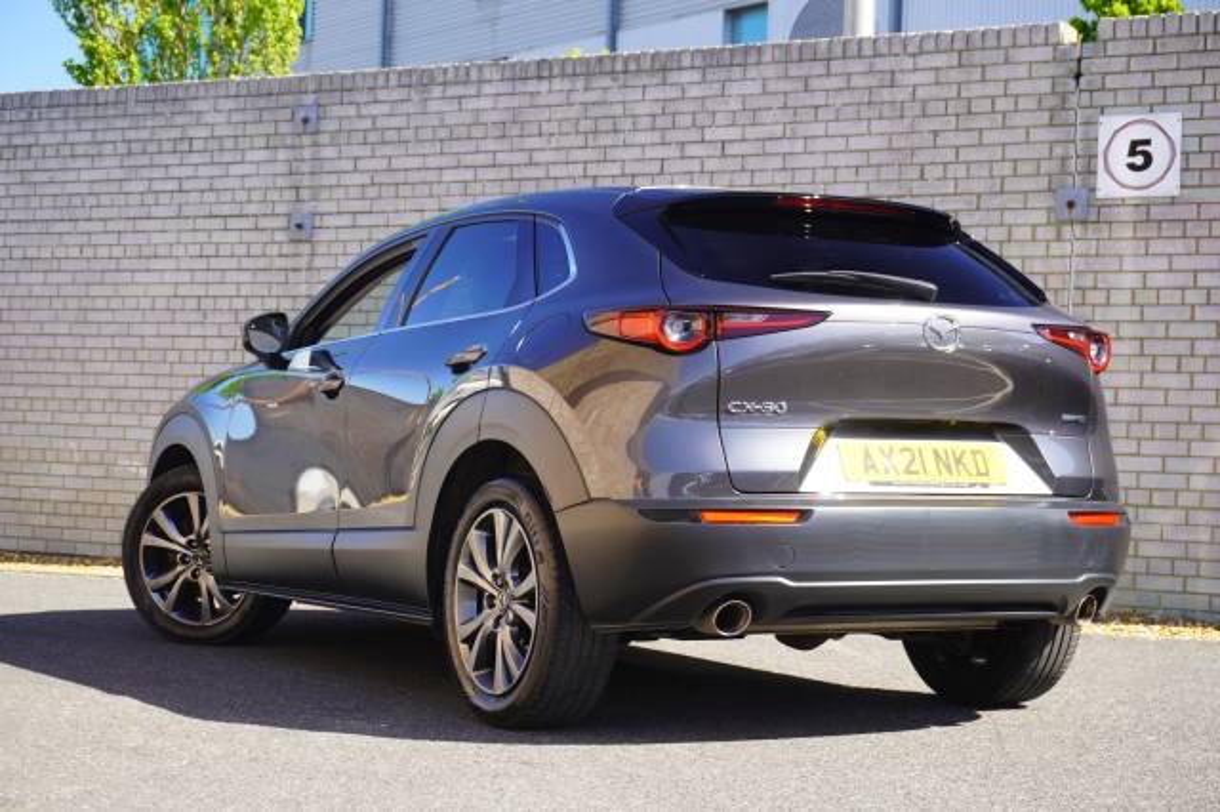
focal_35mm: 63
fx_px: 2134
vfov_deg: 21.5
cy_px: 406
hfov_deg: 31.9
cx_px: 610
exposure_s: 1/80
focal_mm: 42
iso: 125
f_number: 5.6
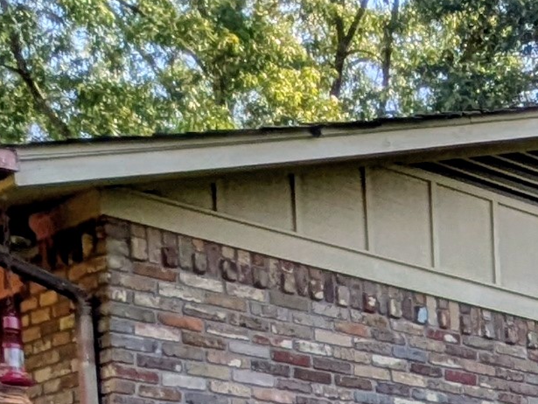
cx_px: 1110
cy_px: 746
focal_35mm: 91
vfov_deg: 14.2
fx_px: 1415
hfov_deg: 16.1
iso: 50
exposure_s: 1/1024
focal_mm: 1.85
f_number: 2.2
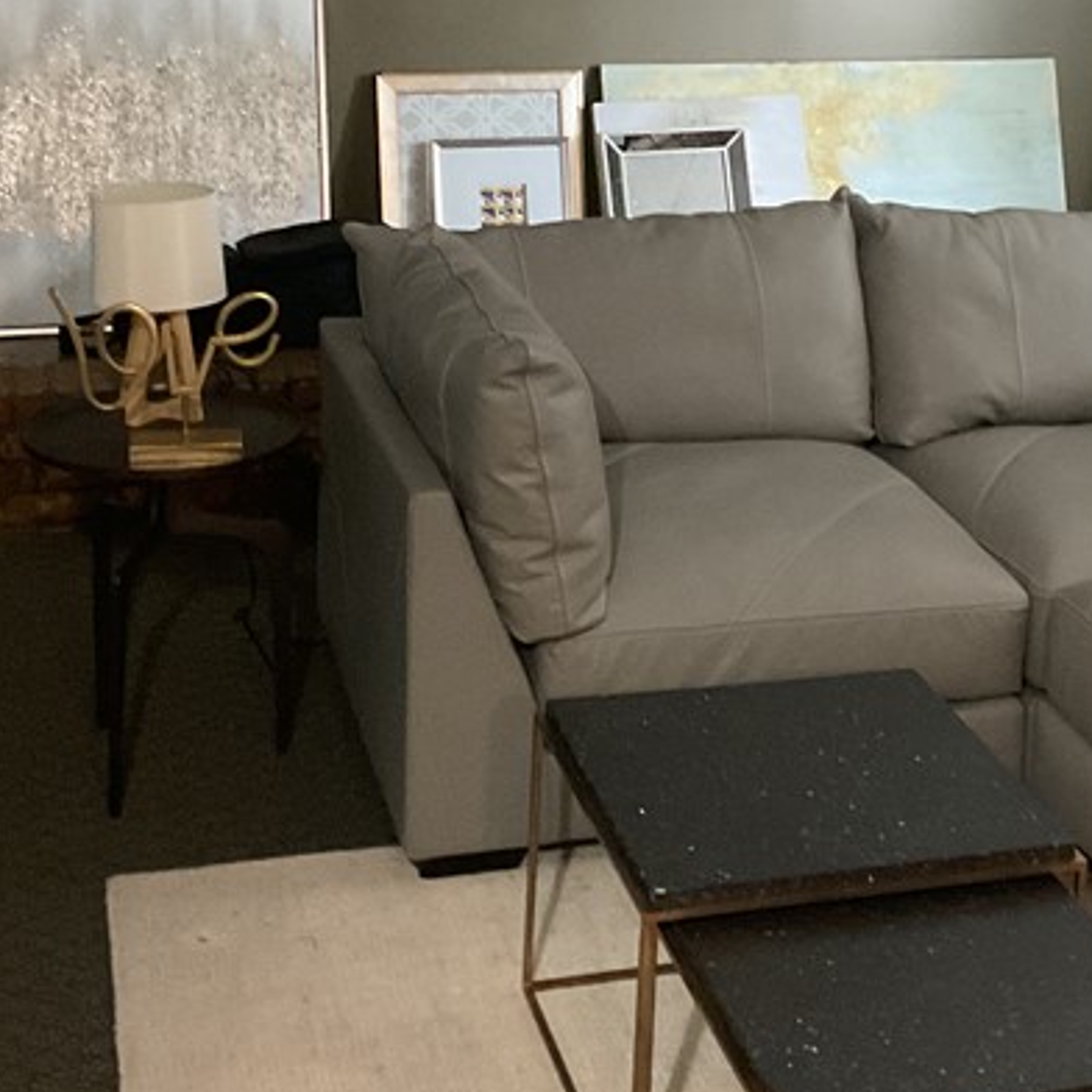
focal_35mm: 67
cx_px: 816
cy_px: 265
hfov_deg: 25.4
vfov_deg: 25.4
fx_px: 2391
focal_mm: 3
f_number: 1.8
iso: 400
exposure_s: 1/30
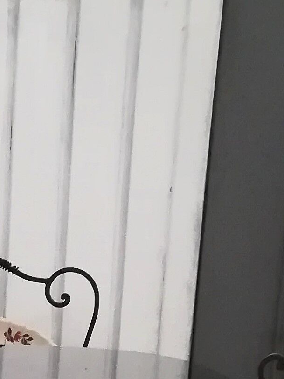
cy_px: 696
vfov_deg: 15.9
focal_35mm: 104
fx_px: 1138
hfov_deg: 12.7
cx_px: -264
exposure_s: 1/20
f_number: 2.2
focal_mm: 3.83
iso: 640
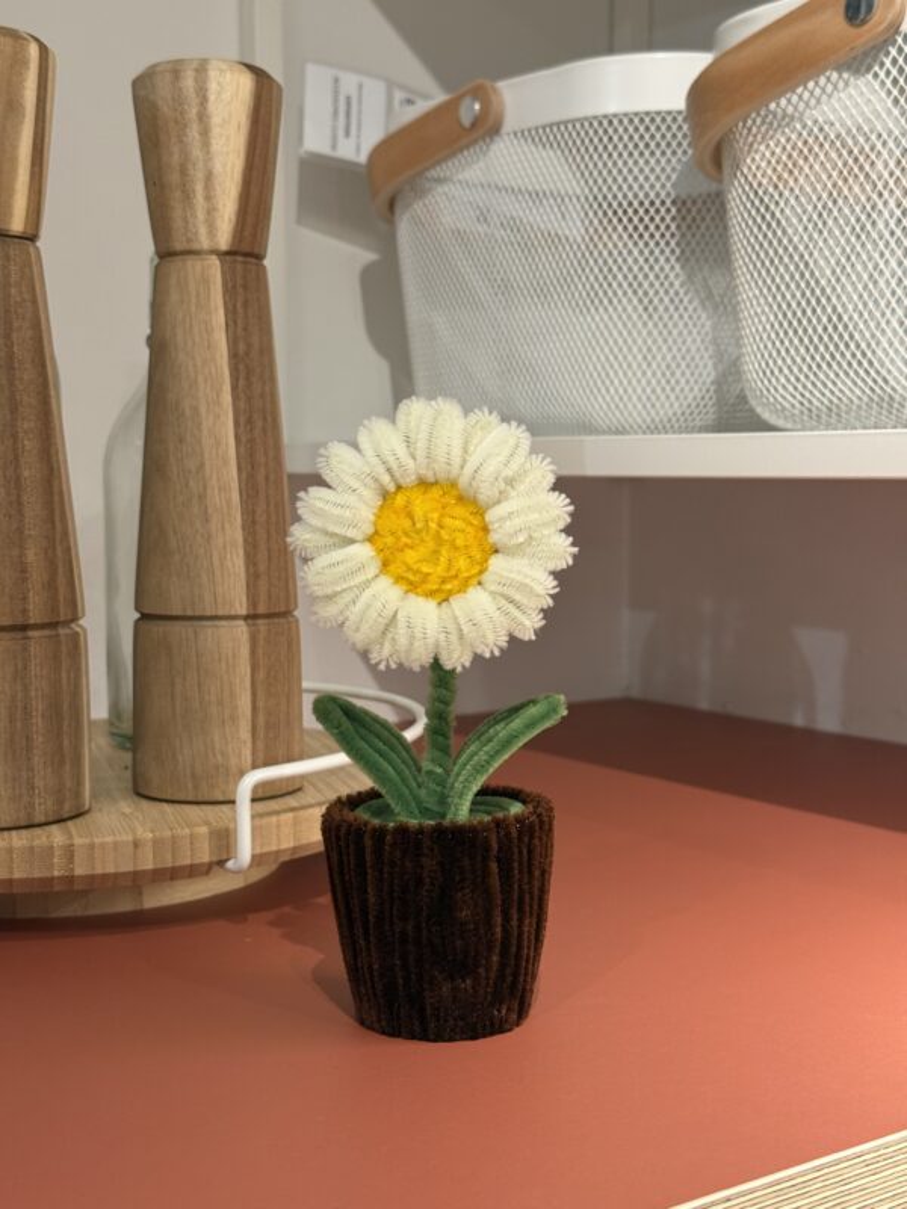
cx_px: 454
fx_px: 1677
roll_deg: +0.3
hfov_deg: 30.3
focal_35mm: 48
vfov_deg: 39.7
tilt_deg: -4.3
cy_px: 604
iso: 160
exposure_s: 1/50
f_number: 1.78
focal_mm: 6.76
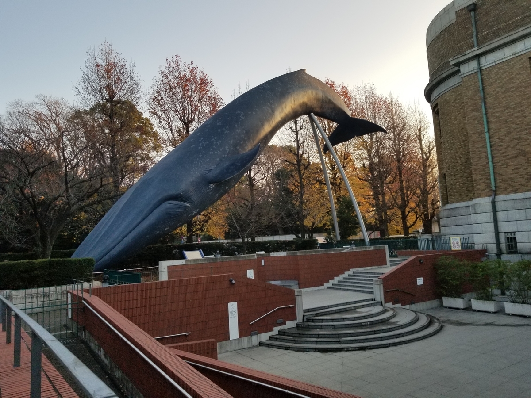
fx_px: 399
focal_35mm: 26
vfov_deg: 53.1
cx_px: 266
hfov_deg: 67.3
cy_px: 199
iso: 50
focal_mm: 4.25
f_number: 1.7
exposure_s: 1/453
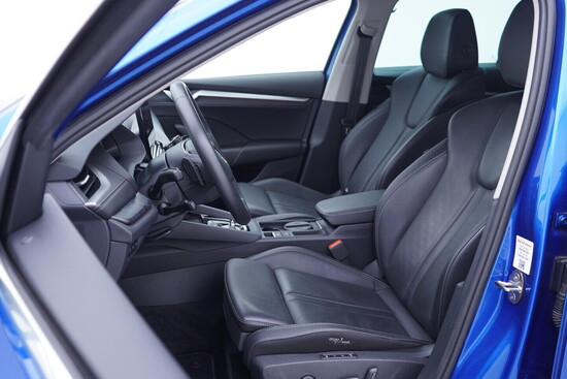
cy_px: 190
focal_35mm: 36
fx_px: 567
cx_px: 284
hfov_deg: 53.1
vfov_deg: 36.9
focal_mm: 24
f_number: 2.8
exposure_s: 1/40
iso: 200
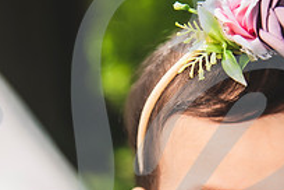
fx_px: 852
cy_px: 223
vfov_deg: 12.4
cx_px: 123
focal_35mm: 108
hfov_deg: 18.9
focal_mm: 38
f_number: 2.8
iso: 100
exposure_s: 1/400
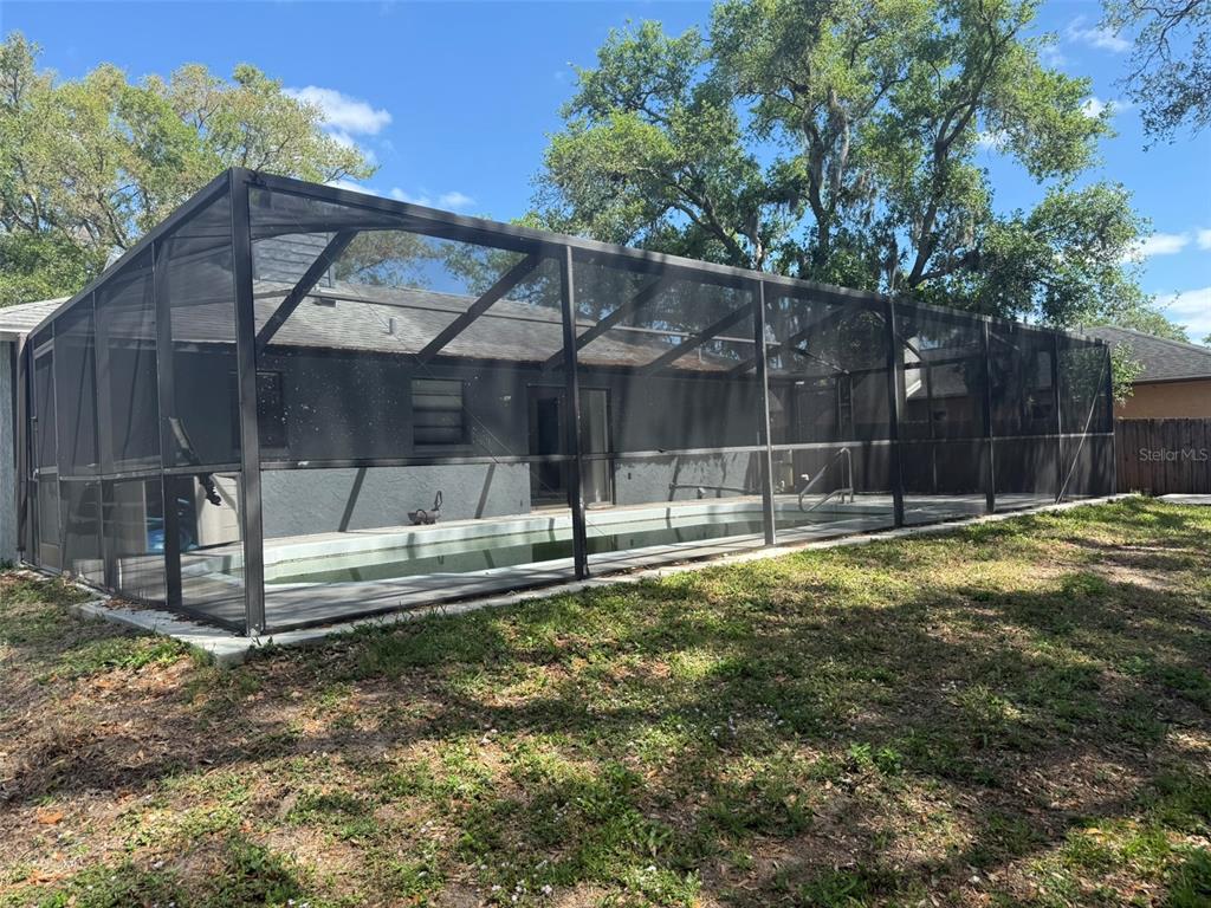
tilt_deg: +0.5
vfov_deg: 56.8
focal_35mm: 24
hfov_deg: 71.6
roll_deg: +2.6
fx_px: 840
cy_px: 454
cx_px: 606
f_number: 1.78
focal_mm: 6.76
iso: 80
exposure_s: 1/1585
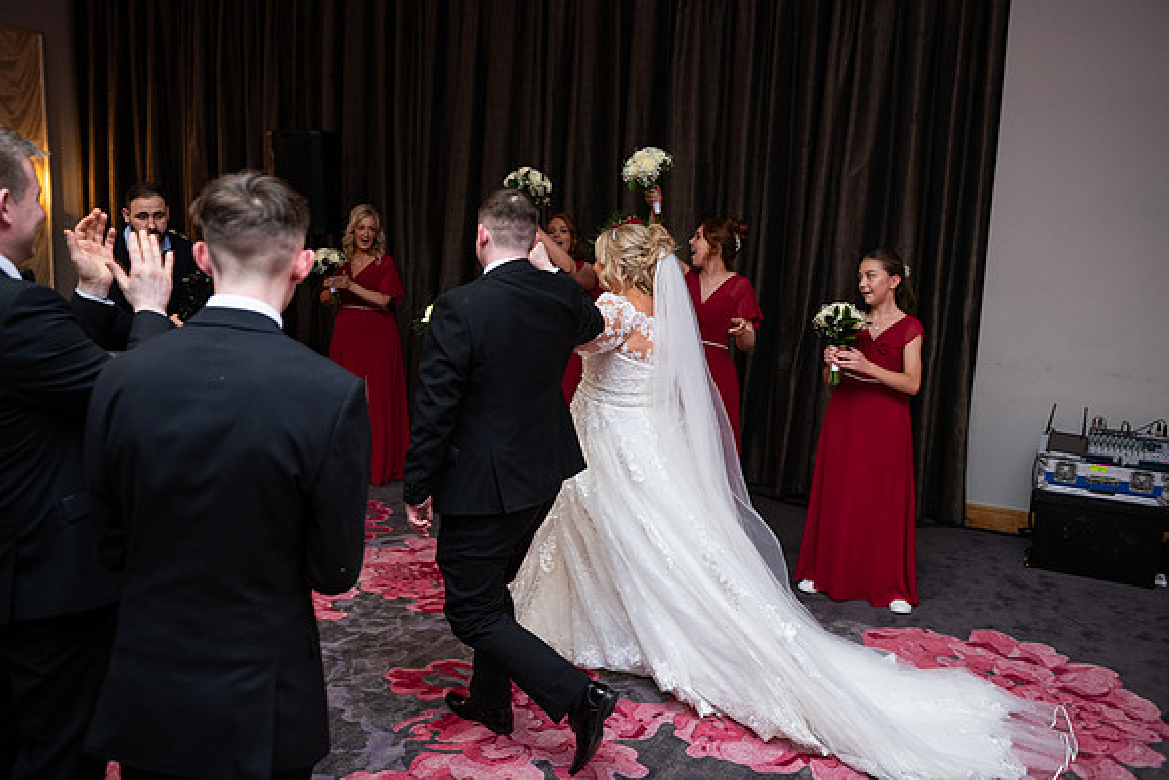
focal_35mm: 31
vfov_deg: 42.3
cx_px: 584
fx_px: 1007
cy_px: 390
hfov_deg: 60.3
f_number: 3.5
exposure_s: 1/160
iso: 800
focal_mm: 31
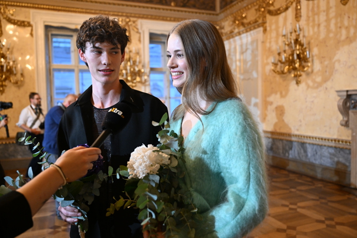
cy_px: 119
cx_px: 178
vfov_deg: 44.3
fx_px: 293
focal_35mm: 30
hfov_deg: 62.8
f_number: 2.8
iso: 3200
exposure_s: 1/200
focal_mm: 29.5
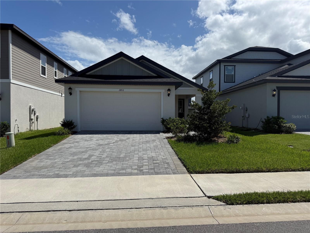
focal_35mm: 24
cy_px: 116
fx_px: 215
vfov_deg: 56.8
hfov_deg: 71.6
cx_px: 155
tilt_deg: +0.2
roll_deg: +0.4
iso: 80
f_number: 1.78
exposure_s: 1/10309
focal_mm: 6.76
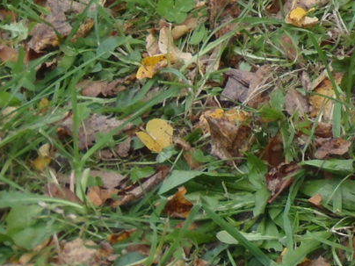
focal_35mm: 247
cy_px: -342
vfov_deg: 5.8
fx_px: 2533
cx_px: 838
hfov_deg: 7.5
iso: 80
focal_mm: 9.39
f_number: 5
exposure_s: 1/50
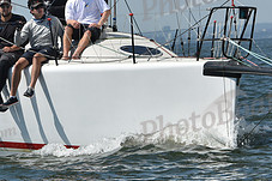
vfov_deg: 3.5
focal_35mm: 396
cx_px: 79
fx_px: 2990
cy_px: 69
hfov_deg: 5.2
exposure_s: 1/1250
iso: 250
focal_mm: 155
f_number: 9
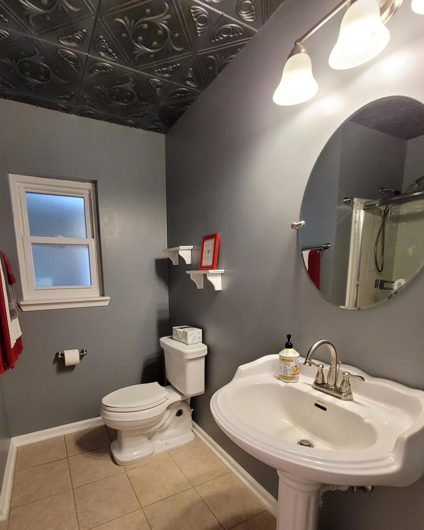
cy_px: 327
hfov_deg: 79.7
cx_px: 175
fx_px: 251
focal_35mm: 16
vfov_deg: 91.4
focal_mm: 2.2
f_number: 2.2
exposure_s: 1/59
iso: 320
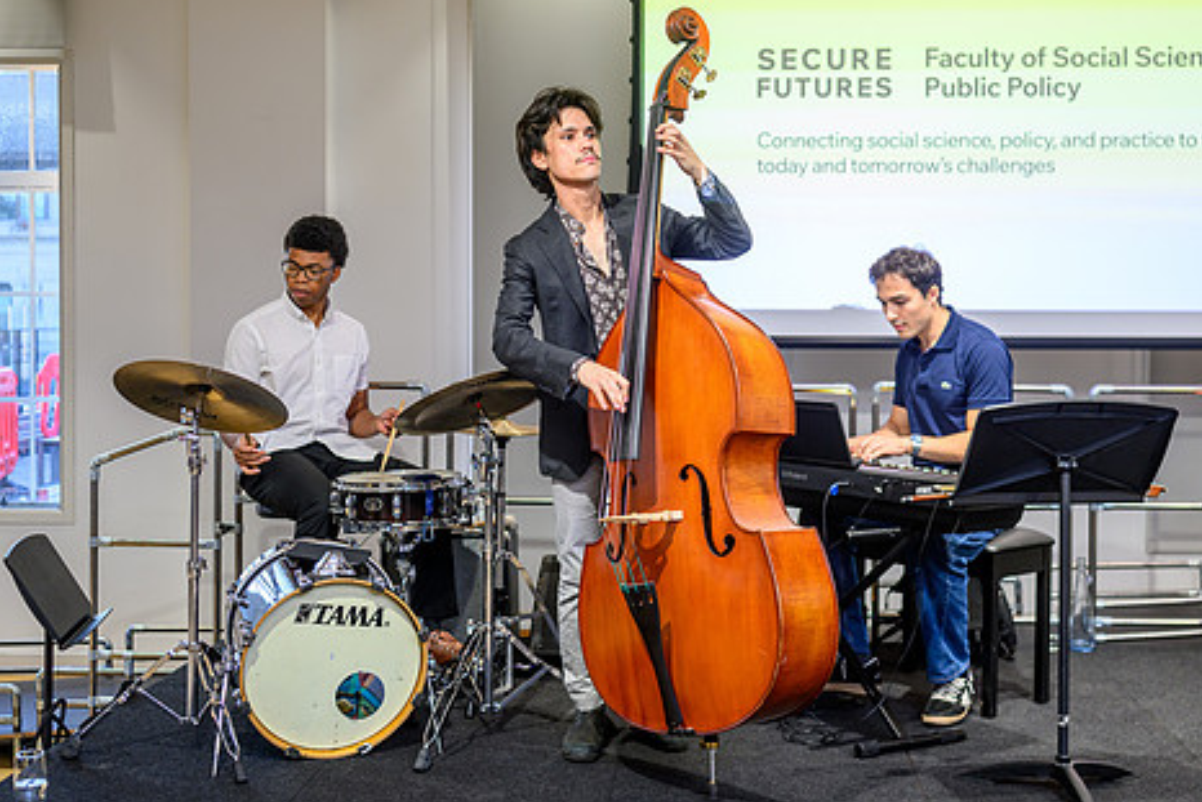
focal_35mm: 44
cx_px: 658
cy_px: 355
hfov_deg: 44.4
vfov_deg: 30.5
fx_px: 1469
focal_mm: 35
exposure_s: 1/200
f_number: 2
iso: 500
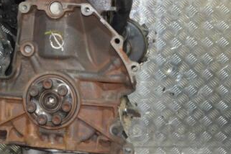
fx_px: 468
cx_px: 60
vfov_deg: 18.5
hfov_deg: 27.4
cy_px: 35
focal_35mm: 73
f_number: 4.2
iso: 2200
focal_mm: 26
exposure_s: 1/60
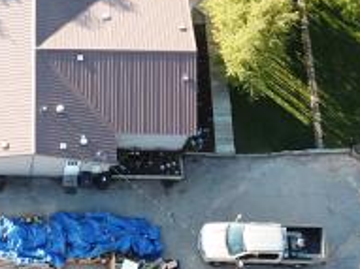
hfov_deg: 21.5
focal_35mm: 87
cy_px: 152
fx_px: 904
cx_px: -21
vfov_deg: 16.9
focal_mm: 4.73
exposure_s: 1/25
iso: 200
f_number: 2.2
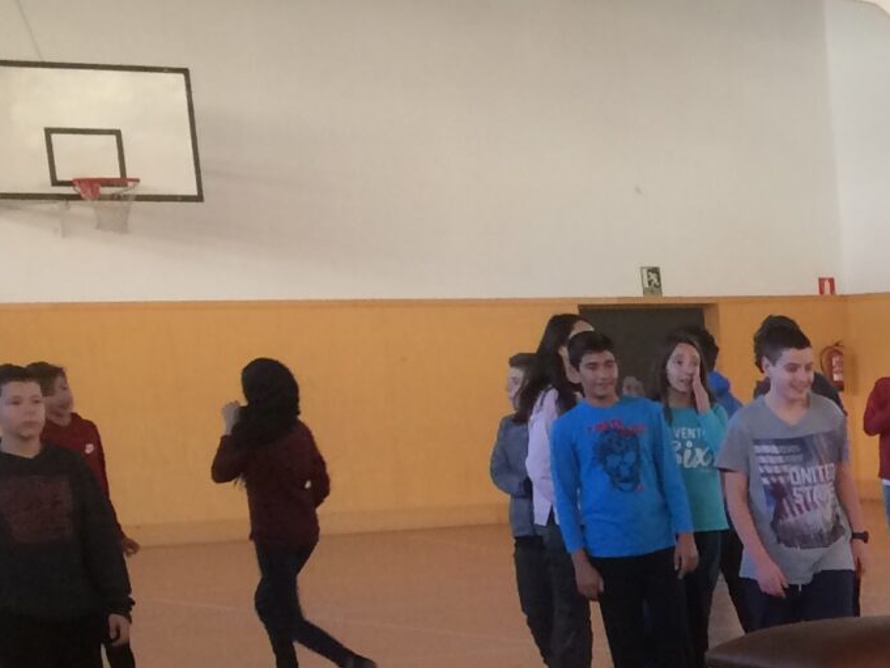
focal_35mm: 109
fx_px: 2803
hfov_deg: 16.2
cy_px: 962
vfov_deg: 13.0
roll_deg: +2.2
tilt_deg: -11.9
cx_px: 1418
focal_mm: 4.15
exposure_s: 1/33
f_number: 2.2
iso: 50
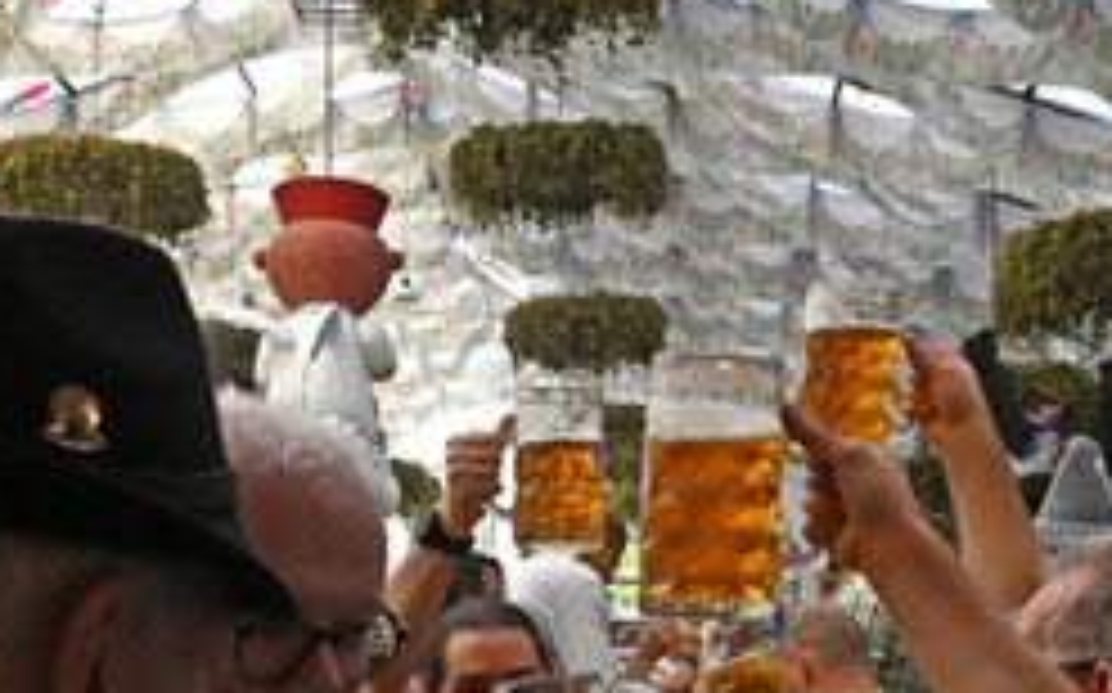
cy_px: 612
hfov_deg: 26.4
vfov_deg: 16.5
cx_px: 666
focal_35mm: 78
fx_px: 2362
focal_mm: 28
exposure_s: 1/320
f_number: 9
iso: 4000
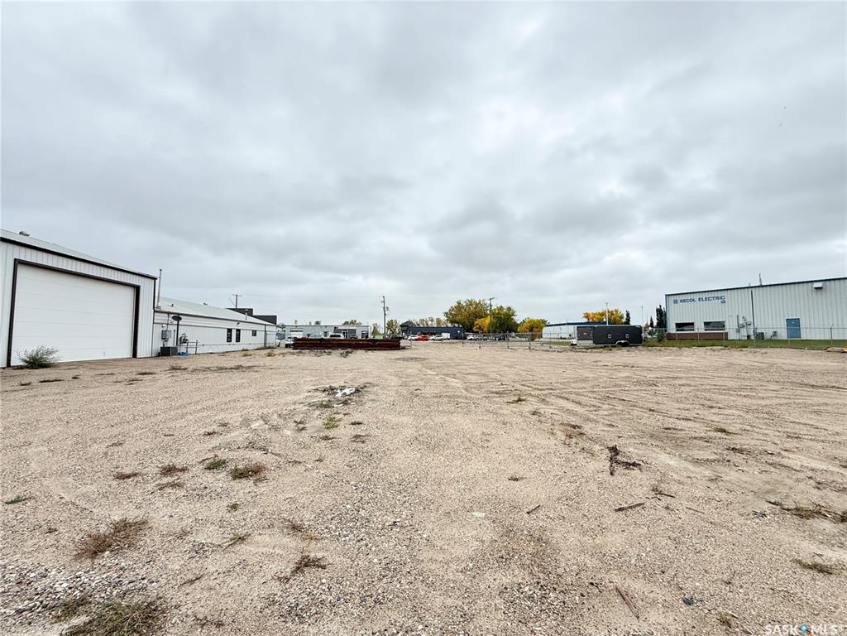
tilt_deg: +4.8
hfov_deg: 102.1
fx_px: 343
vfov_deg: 85.7
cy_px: 318
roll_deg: +0.1
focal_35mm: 14
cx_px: 424
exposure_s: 1/395
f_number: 2.2
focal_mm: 2.22
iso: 50
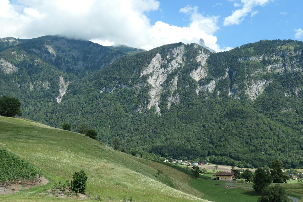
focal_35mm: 33
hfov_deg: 57.2
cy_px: 101
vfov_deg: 40.0
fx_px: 278
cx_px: 152
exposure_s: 1/800
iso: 200
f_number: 4.5
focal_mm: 12
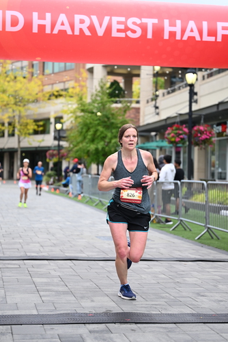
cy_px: 161
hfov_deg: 17.7
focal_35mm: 77
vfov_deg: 26.3
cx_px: 120
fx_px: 730
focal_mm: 70
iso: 640
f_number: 2.8
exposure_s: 1/2000
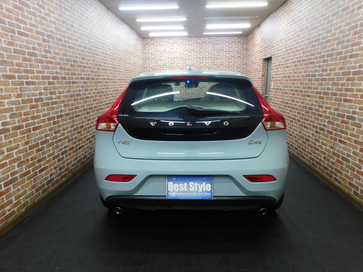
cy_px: 136
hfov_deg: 73.9
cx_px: 182
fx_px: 241
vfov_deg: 58.9
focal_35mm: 23
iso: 200
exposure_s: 1/30
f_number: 3
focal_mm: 4
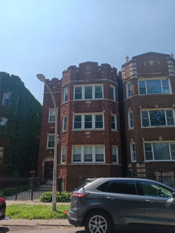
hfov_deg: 53.1
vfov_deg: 67.3
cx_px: 88
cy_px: 116
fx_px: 175
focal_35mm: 26
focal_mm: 3.98
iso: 20
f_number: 1.8
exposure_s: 1/1000
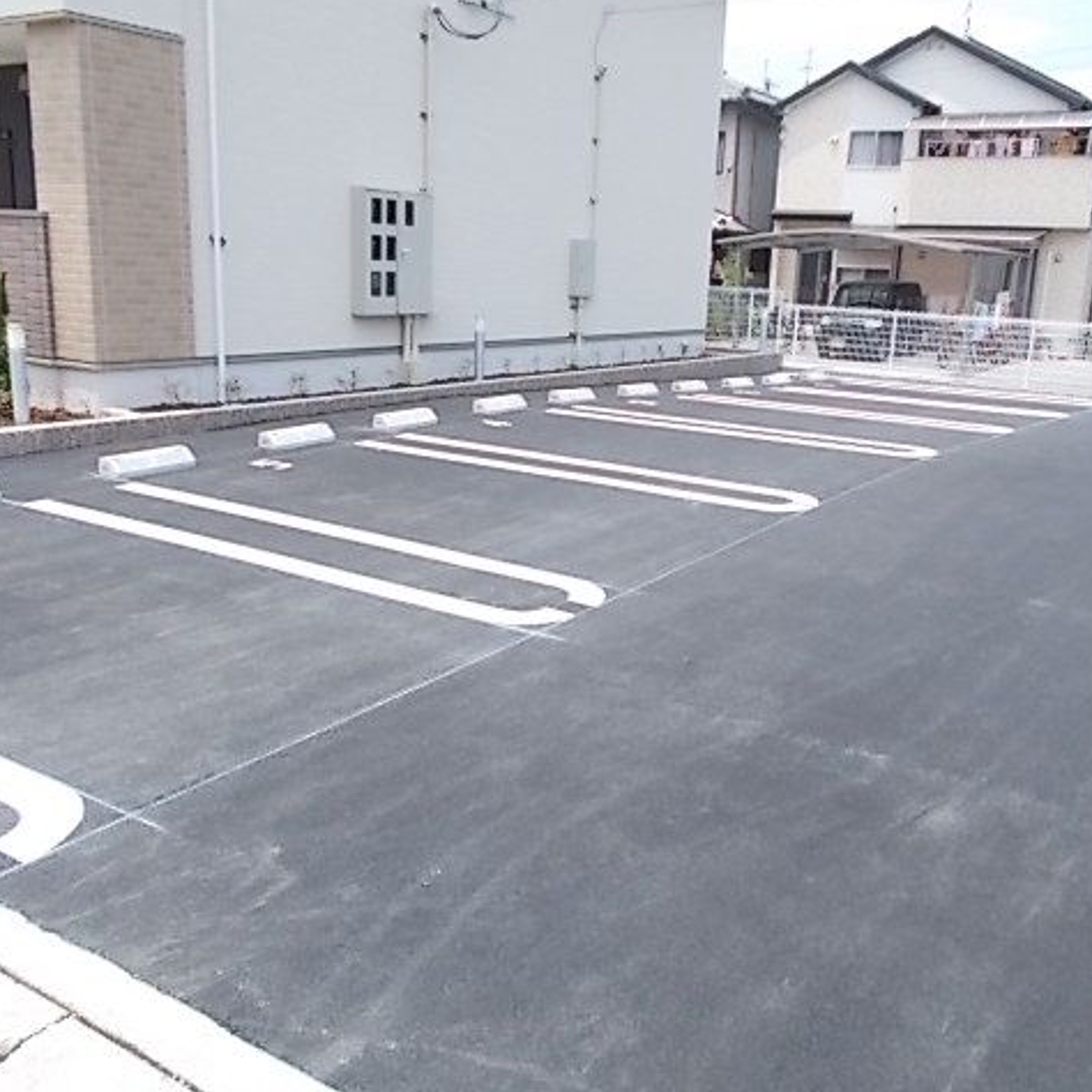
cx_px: 601
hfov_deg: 52.4
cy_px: 541
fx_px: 1106
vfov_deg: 52.5
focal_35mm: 31
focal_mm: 4.6
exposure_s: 1/400
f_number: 3.2
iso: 80
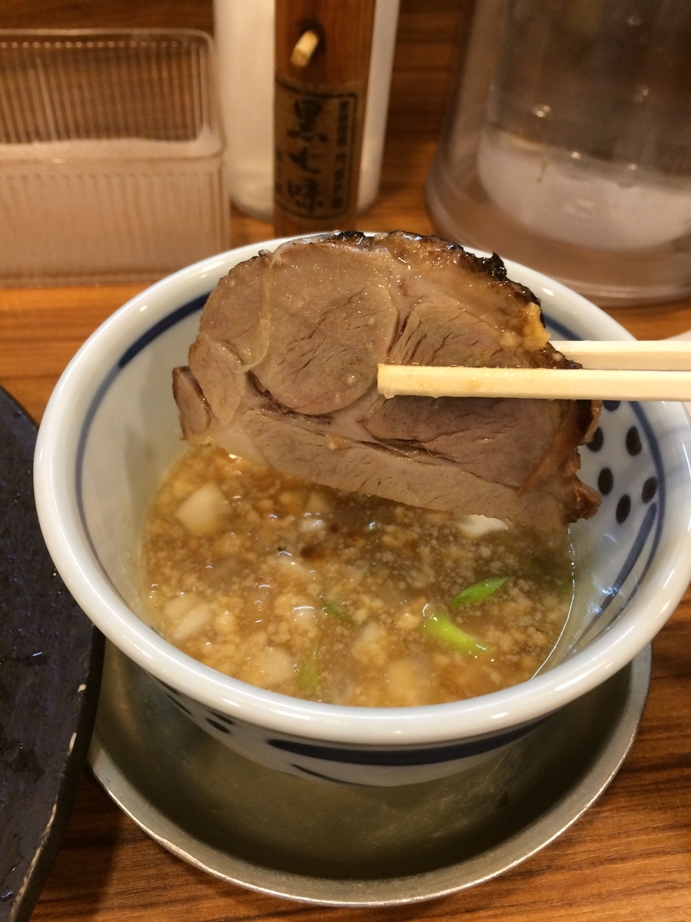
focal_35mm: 29
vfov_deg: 61.7
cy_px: 461
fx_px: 772
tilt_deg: -49.5
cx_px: 346
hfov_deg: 48.2
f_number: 2.2
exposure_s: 1/30
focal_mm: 4.15
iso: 100
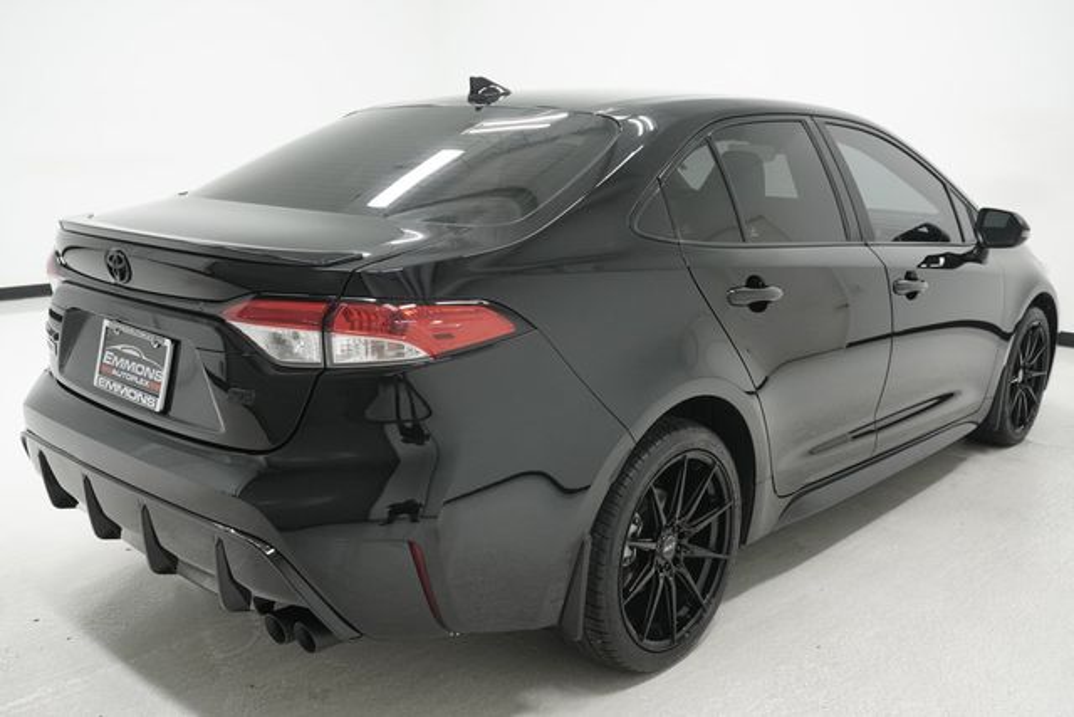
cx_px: 537
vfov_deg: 40.0
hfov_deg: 57.2
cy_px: 358
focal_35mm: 33
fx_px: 985
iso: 1250
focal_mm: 22
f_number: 5.6
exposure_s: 1/200
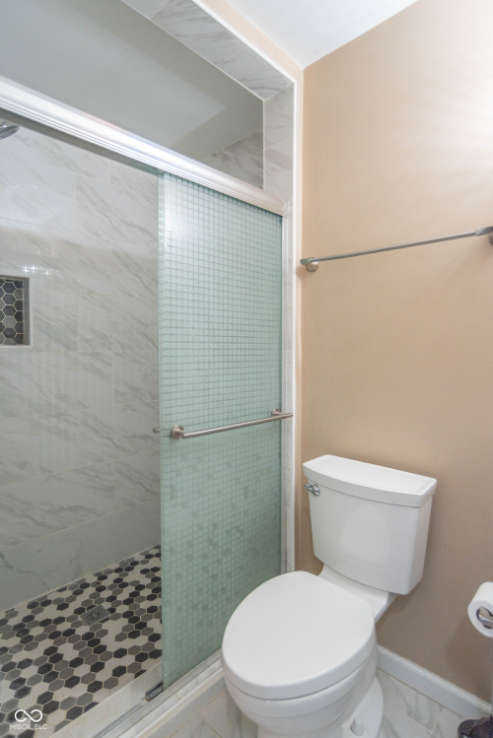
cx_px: 246
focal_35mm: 18
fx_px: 369
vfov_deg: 90.0
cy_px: 369
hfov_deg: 67.4
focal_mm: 18
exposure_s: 1/50
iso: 800
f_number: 3.5
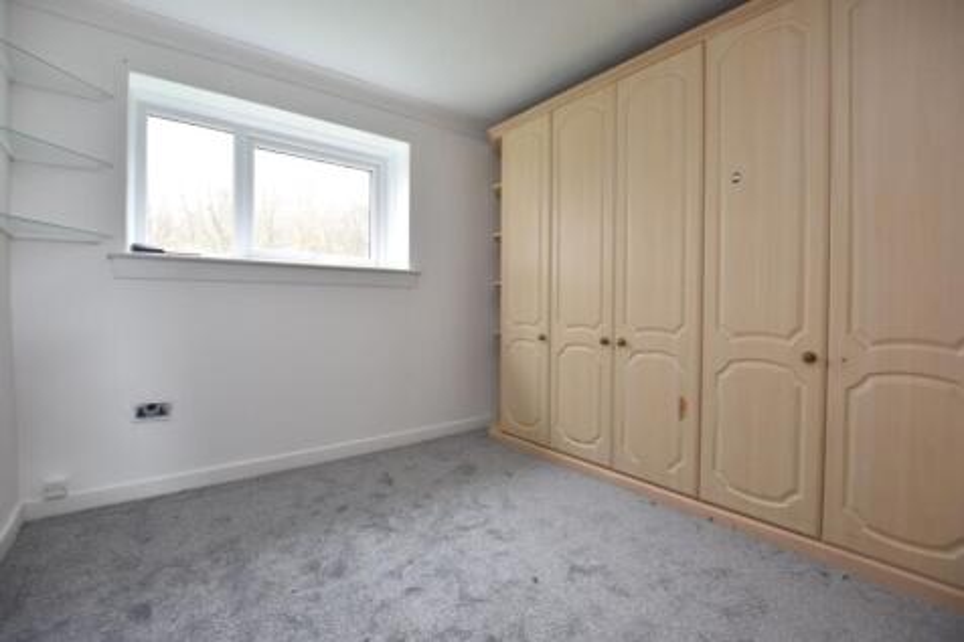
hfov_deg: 100.4
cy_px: 321
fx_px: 402
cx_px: 482
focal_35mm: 15
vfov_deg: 77.3
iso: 100
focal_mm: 10
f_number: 3.5
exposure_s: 1/2.5
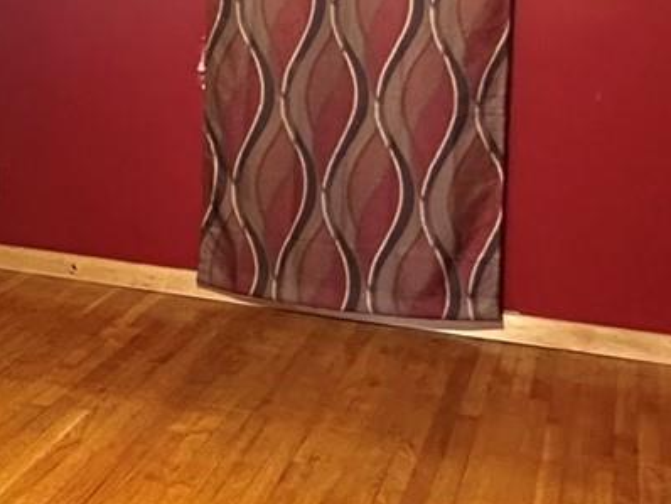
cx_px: 51
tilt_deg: -4.2
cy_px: 24
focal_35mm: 72
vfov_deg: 20.0
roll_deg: -0.2
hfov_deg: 26.0
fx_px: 1396
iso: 800
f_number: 2.2
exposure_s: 1/60
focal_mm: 2.22
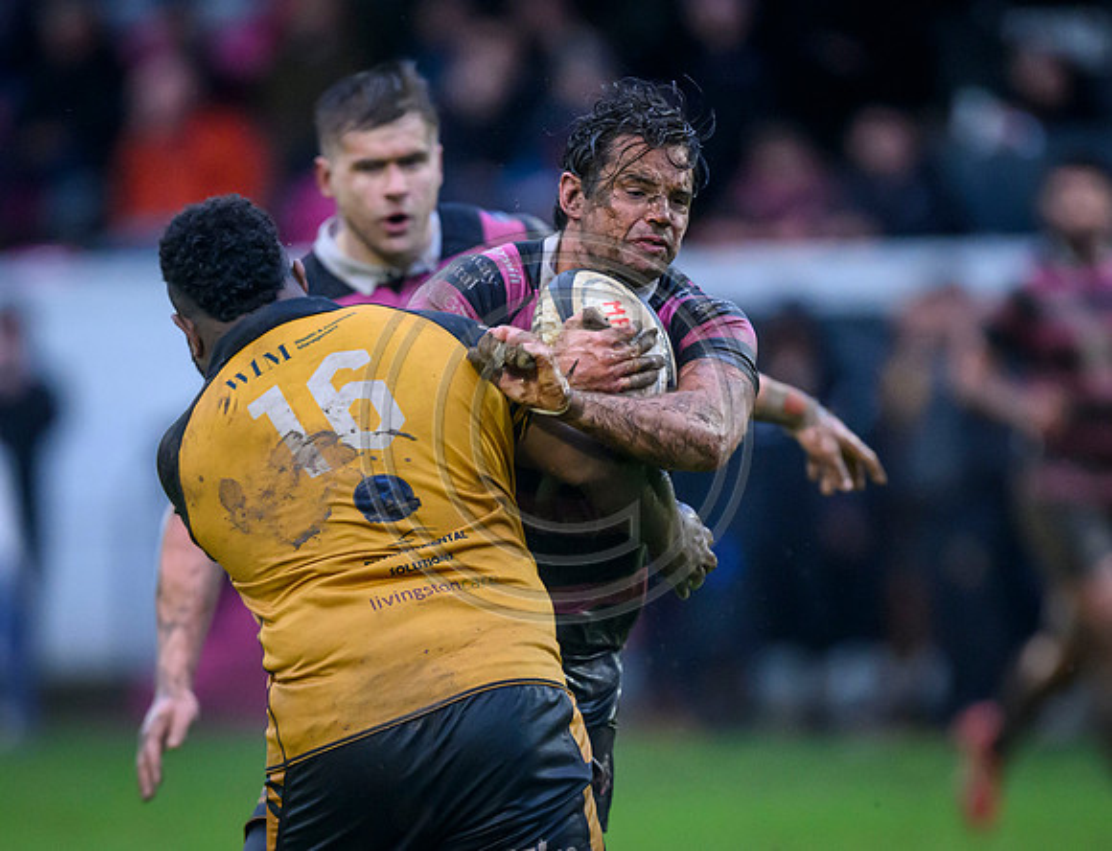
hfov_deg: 2.7
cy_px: 687
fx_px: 23186
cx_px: 383
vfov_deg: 2.1
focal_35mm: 716
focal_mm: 400
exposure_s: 1/1250
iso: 5000
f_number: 3.2
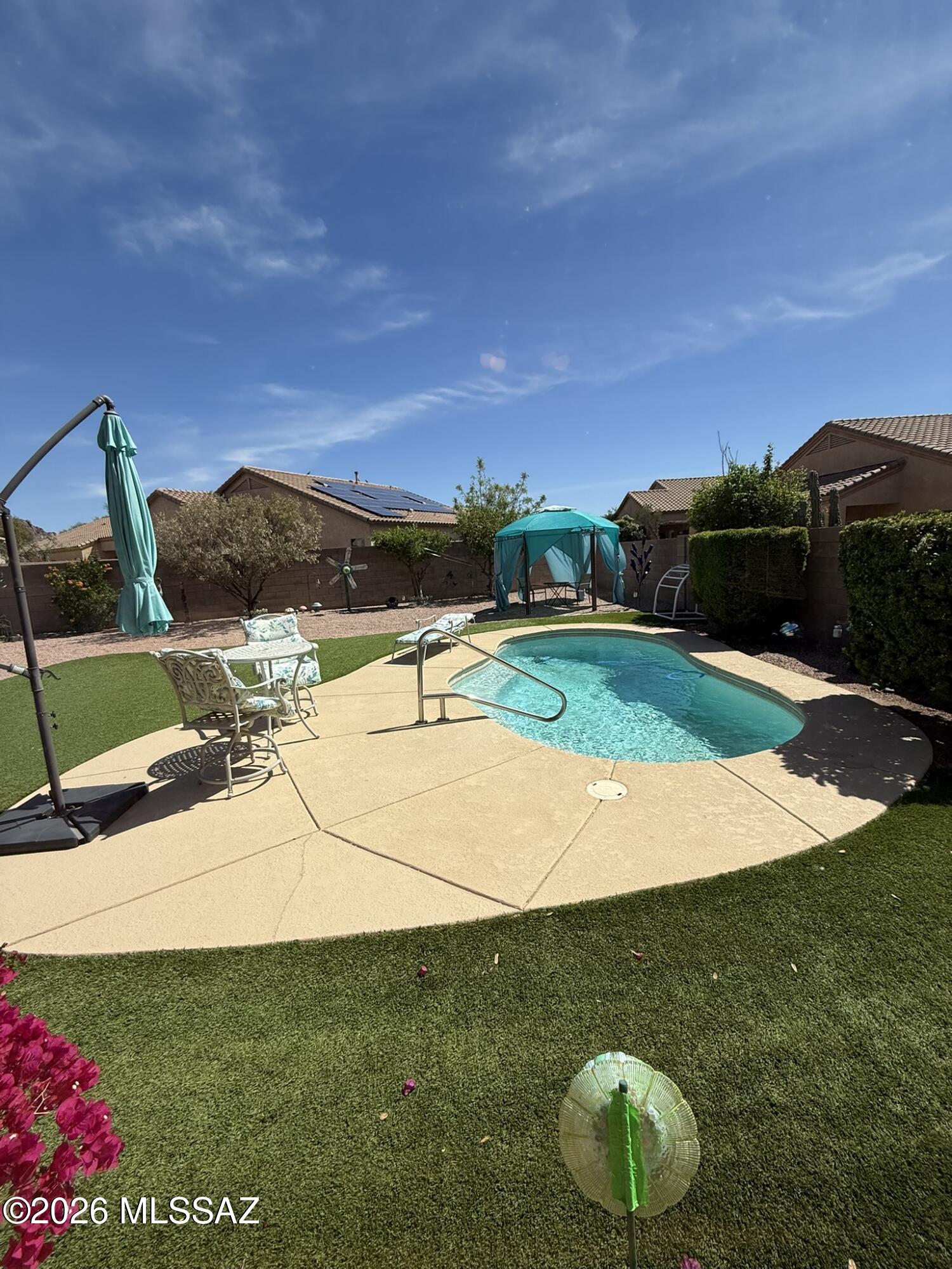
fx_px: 513
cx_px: 476
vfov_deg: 102.1
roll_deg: +3.0
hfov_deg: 85.7
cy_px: 634
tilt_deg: -8.4
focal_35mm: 14
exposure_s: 1/3460
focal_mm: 2.22
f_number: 2.2
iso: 50
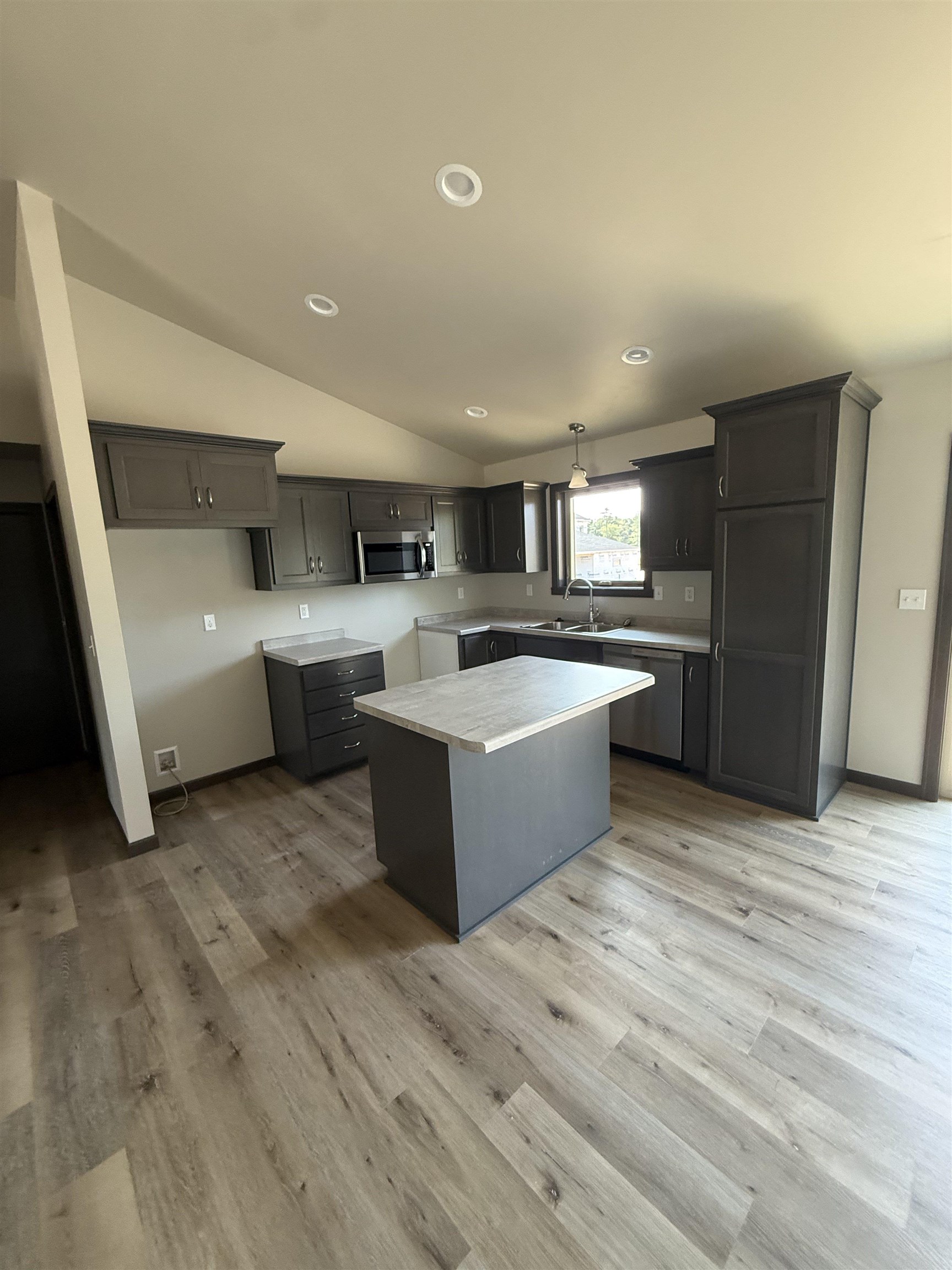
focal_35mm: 14
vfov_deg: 102.1
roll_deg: +1.3
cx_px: 476
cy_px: 635
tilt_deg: -10.5
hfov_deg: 85.7
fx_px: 513
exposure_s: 1/74
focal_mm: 2.22
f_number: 2.2
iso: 320
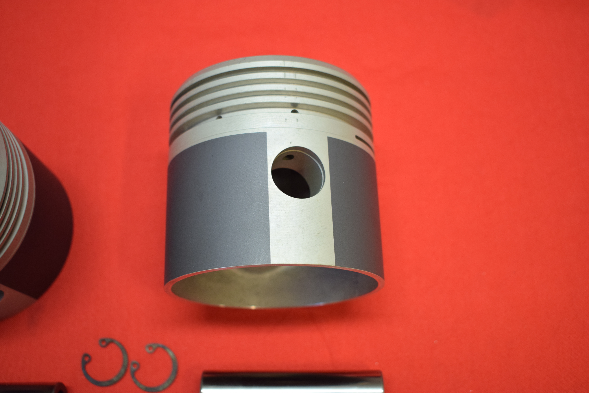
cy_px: 196
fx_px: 703
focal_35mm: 43
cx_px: 288
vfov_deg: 31.2
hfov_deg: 45.4
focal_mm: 28
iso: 800
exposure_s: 1/60
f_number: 5
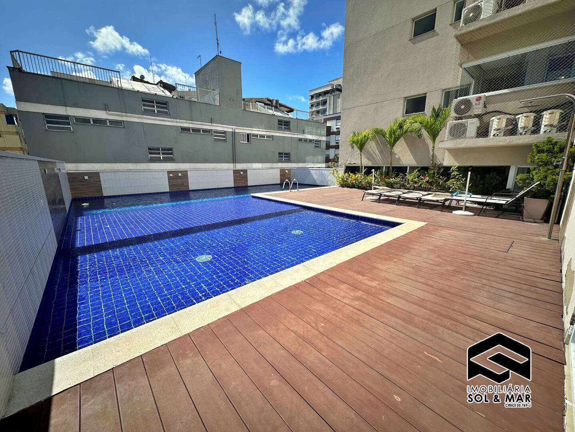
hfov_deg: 102.1
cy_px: 216
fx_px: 233
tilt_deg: -12.7
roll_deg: -0.2
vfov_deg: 85.7
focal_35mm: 14
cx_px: 288
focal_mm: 2.22
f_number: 2.2
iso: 50
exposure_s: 1/2020
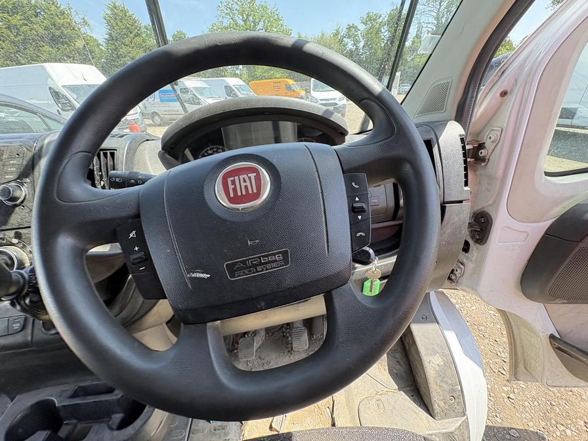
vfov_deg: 85.7
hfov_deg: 102.1
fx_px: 238
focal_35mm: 14
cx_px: 294
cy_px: 220
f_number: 2.2
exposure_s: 1/140
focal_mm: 2.22
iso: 80
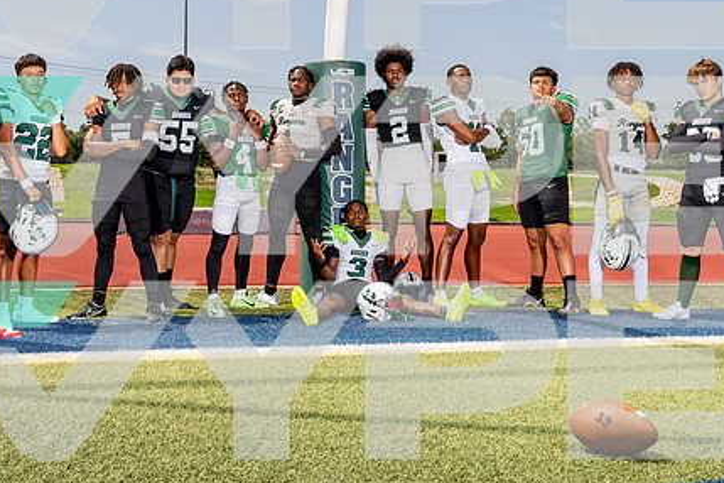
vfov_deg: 27.4
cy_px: 165
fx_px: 985
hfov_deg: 40.3
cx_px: 332
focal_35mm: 49
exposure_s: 1/250
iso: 100
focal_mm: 34
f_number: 9
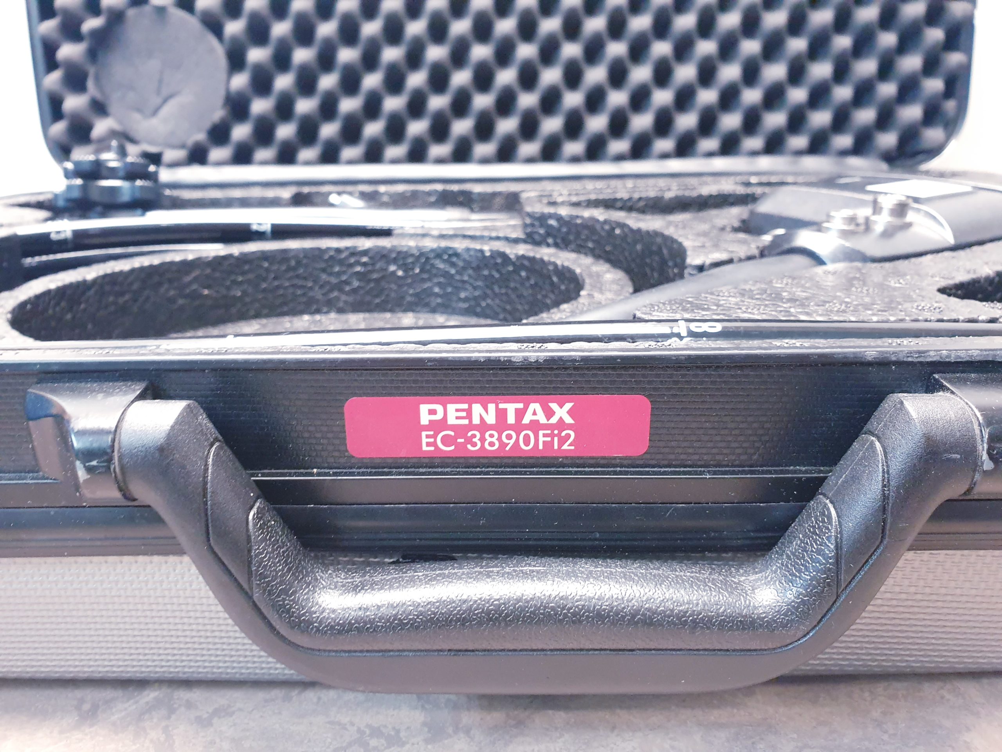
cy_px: 376
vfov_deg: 53.1
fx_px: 753
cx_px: 501
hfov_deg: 67.3
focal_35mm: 26
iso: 320
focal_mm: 4.3
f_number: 2.4
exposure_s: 1/25
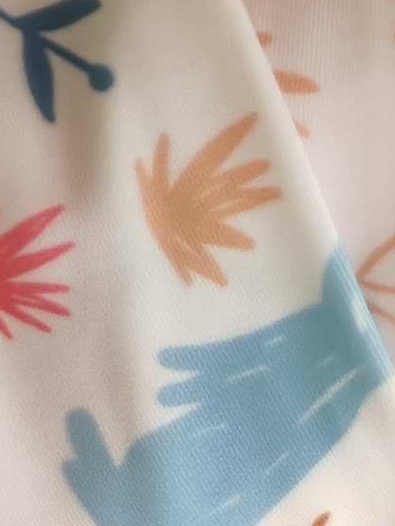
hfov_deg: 8.2
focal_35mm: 180
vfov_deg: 8.8
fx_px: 2736
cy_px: -1114
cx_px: 41
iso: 125
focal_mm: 5.59
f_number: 1.8
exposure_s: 1/100
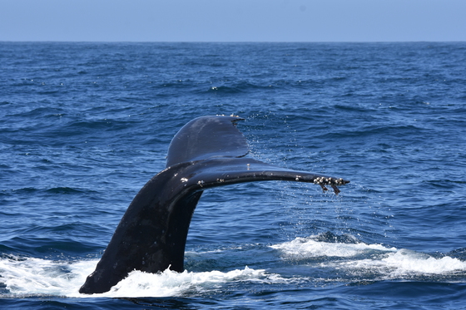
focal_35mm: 300
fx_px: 3882
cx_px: 233
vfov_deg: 4.6
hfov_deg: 6.9
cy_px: 155
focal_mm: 200
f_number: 8
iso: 360
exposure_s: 1/1000
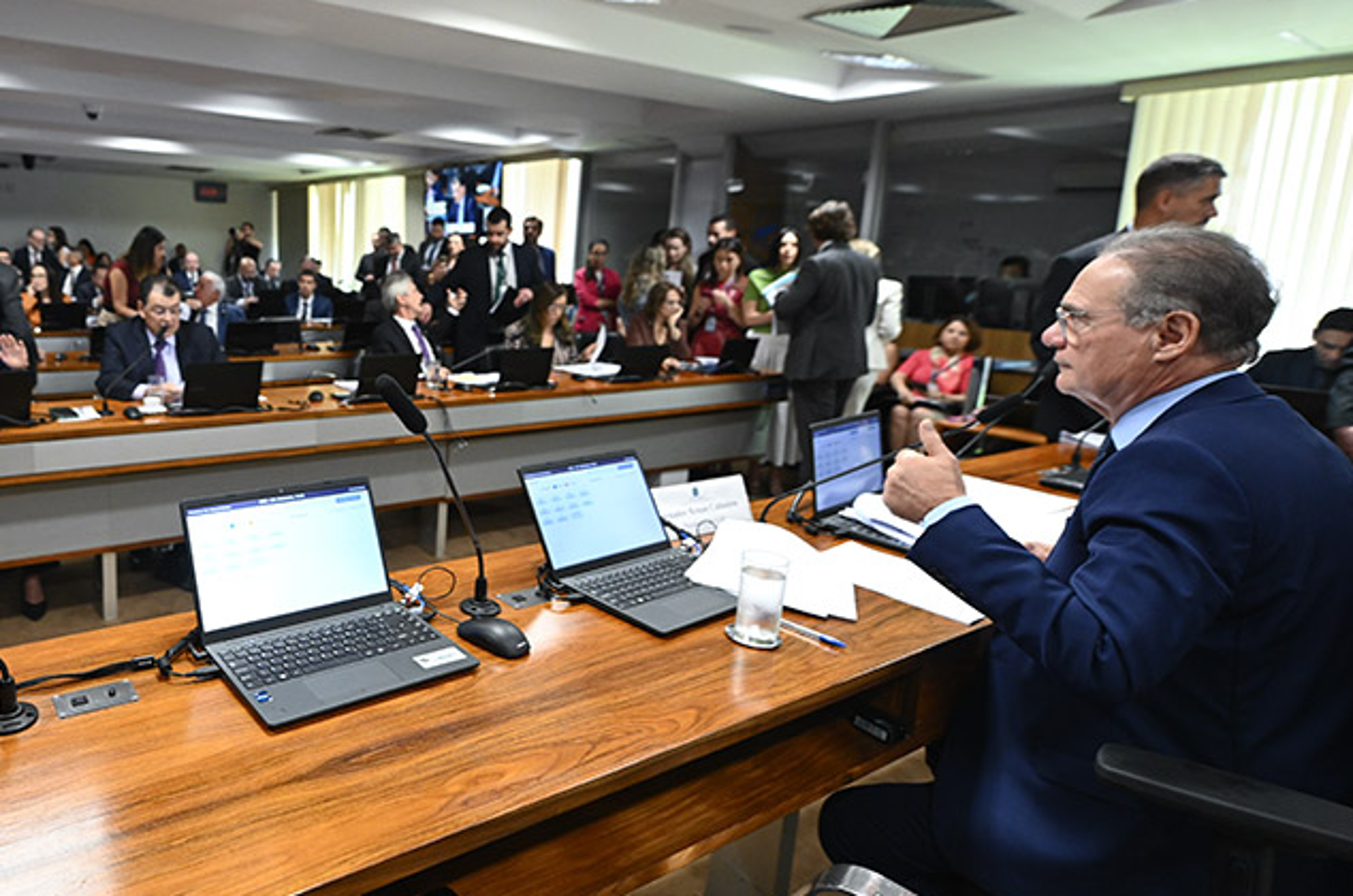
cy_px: 457
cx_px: 474
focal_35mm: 19
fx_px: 713
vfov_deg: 64.3
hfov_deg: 84.6
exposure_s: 1/160
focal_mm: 14
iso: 1600
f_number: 2.8
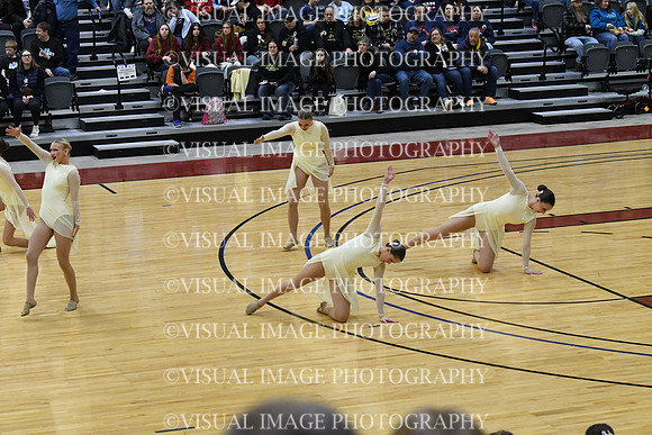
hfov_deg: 19.5
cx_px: 326
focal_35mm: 105
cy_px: 218
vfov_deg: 13.0
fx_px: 1902
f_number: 4
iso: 5000
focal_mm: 70
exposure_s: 1/500
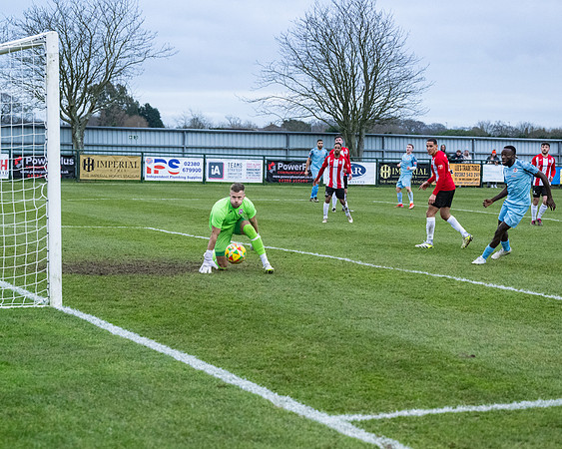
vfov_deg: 18.3
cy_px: 225
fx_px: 1391
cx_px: 298
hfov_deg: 22.8
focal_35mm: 84
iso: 5000
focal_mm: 70
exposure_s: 1/1250
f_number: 4
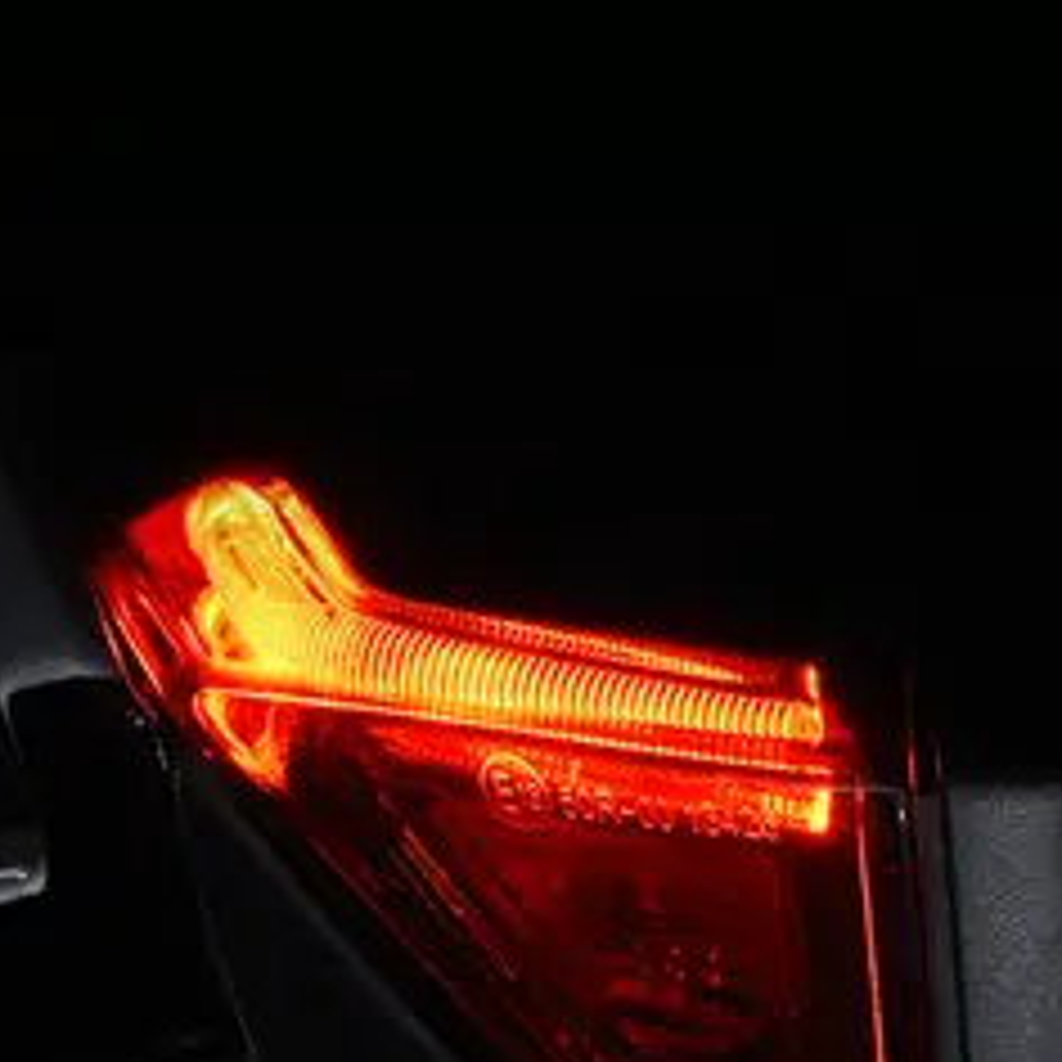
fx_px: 10482
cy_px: 1307
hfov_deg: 5.8
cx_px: 954
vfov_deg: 5.8
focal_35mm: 302
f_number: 16
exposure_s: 1/4
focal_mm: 70
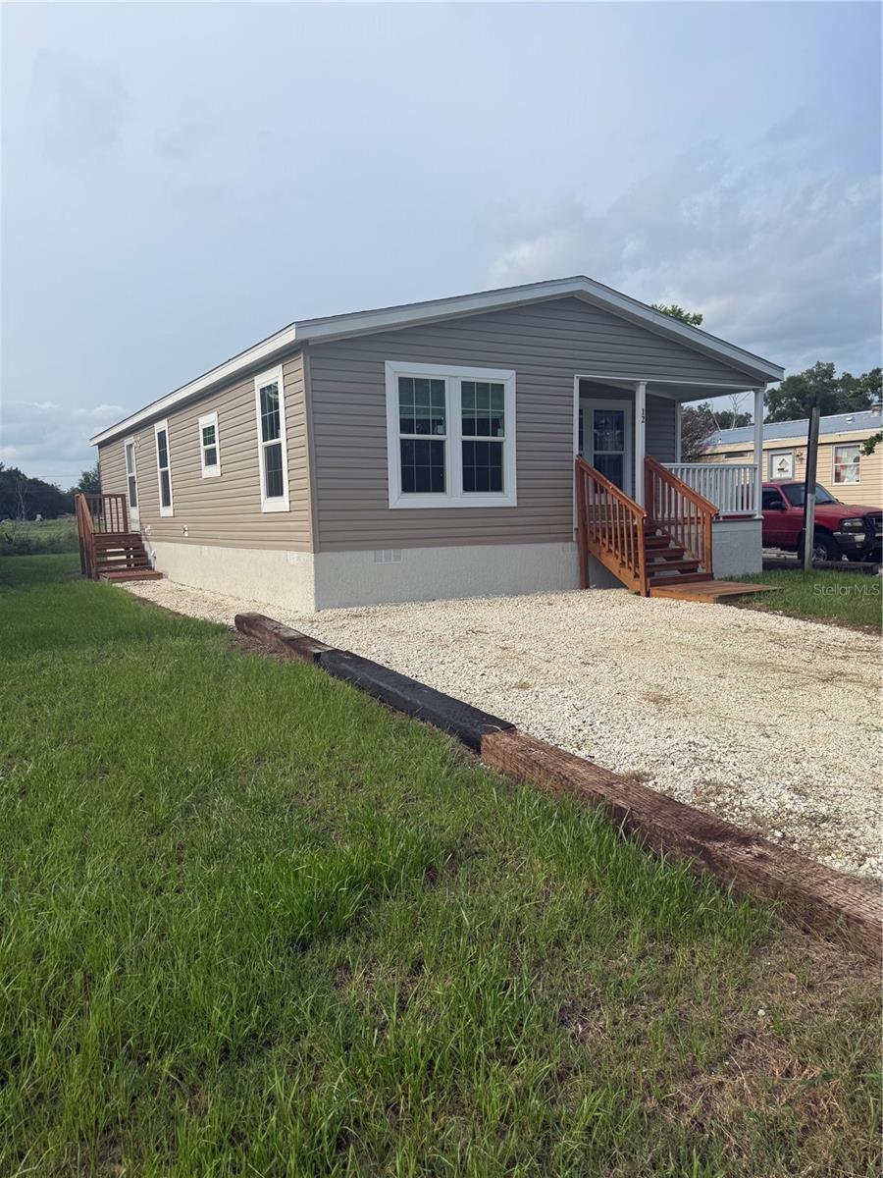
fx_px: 816
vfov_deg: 71.6
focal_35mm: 24
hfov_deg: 56.8
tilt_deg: -5.1
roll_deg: +1.4
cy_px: 589
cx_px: 442
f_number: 1.78
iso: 80
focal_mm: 6.76
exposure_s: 1/3759
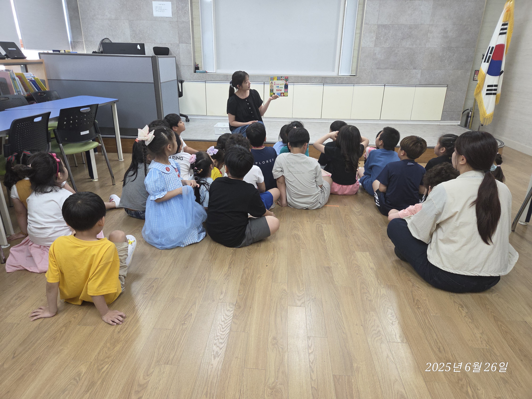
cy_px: 200
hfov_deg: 73.9
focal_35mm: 23
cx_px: 266
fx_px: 353
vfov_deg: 58.9
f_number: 1.8
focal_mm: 5.4
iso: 250
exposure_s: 1/120
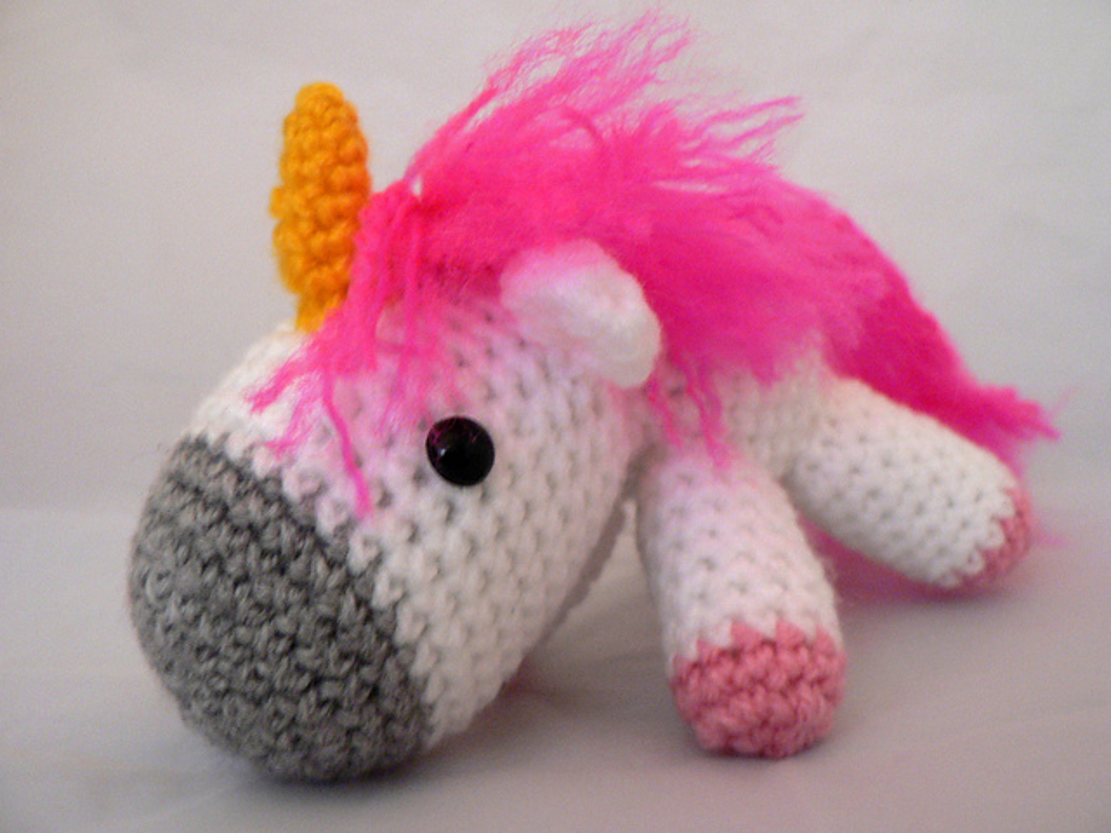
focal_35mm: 36
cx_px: 556
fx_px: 1155
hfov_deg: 51.4
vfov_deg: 39.7
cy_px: 416
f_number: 2.8
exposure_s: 1/10
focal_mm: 6
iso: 200
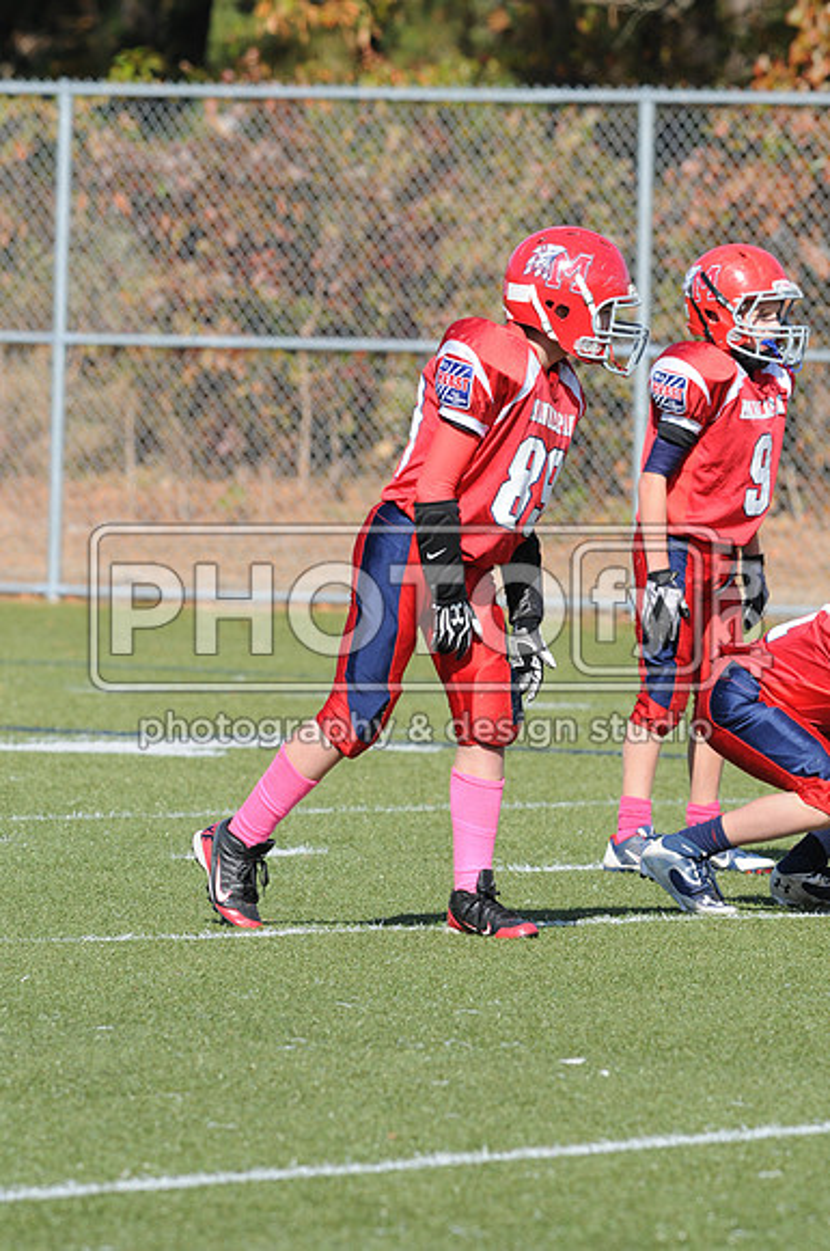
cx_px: 415
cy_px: 626
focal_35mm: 450
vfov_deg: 4.6
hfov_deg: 3.0
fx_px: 15608
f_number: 8
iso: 200
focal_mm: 300
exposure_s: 1/500
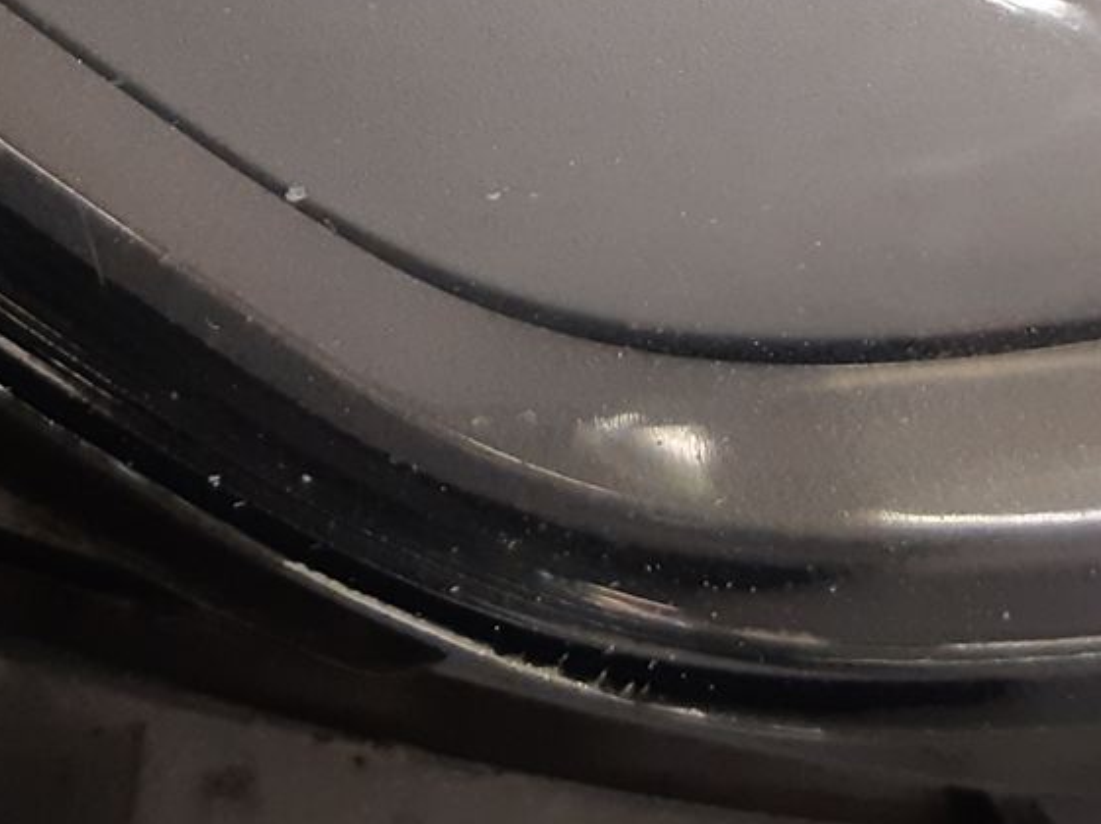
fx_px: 3020
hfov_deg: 20.5
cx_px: 271
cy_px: -589
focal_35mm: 95
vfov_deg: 14.0
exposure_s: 1/50
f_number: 1.7
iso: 160
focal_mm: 3.93
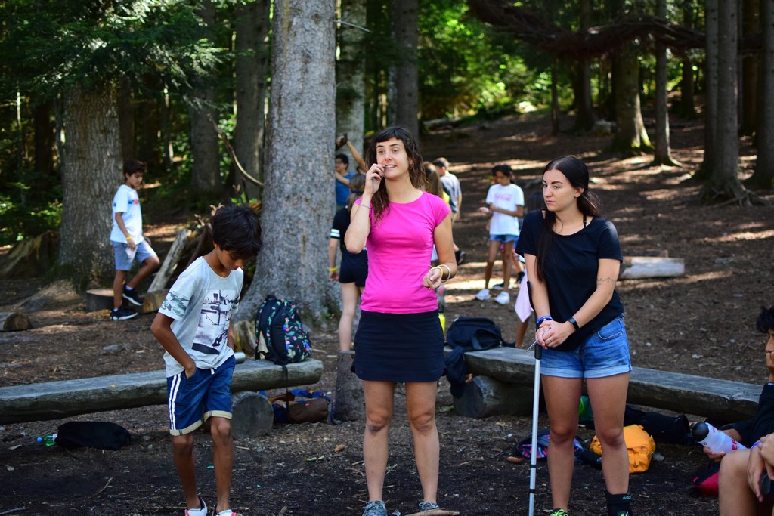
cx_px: 387
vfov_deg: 25.8
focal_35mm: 52
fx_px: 1129
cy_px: 258
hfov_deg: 37.8
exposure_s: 1/1250
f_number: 1.8
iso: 1600
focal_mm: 35
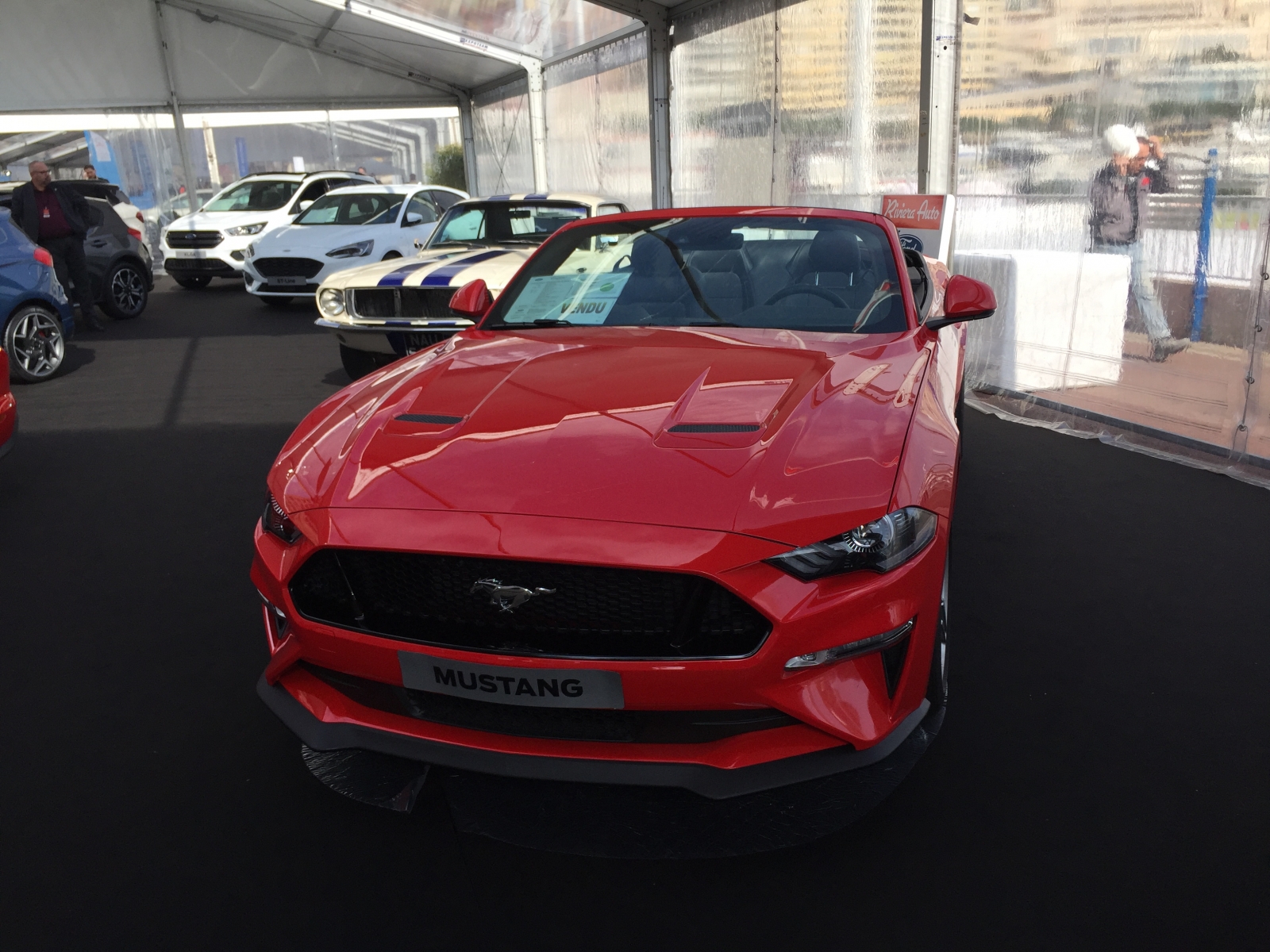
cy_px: 476
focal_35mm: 29
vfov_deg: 48.2
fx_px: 1064
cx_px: 635
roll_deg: +2.0
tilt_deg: -15.5
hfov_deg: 61.7
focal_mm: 4.15
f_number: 2.2
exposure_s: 1/1412
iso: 32
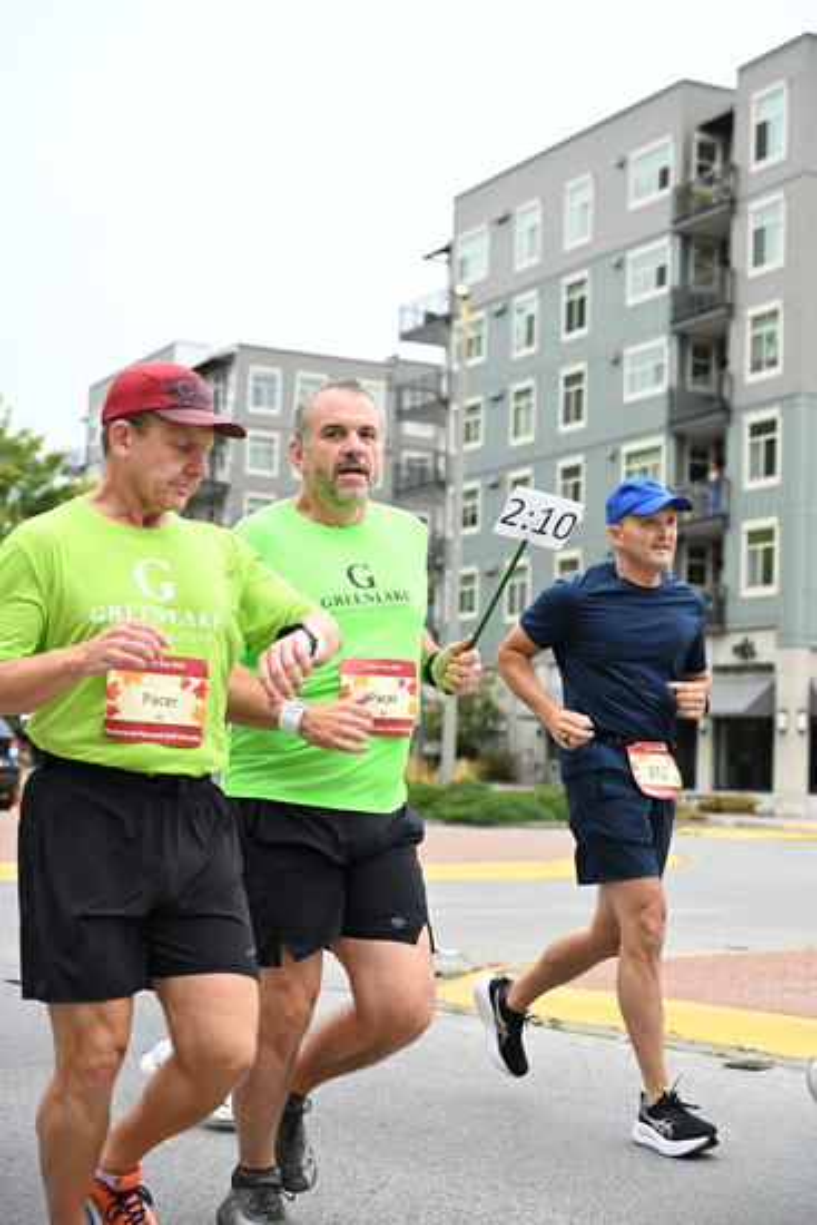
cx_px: 408
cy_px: 612
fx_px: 1905
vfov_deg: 35.6
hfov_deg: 24.2
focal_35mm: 56
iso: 1600
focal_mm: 56
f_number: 4
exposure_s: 1/800
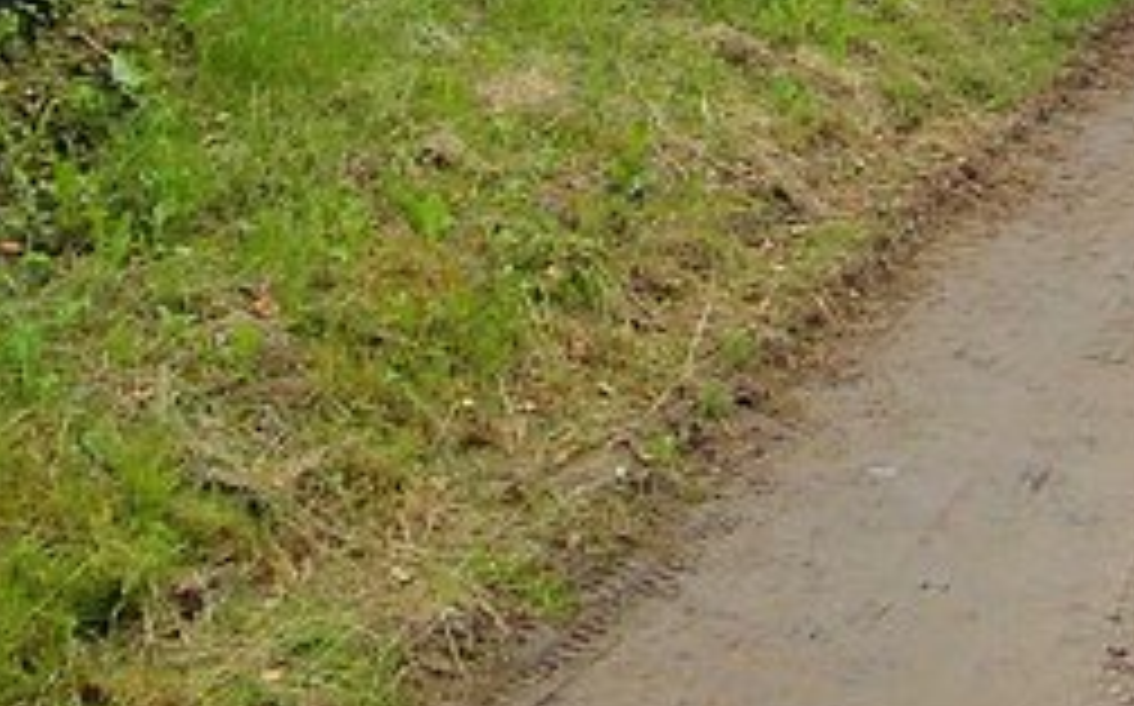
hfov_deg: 22.3
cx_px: 999
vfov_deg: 12.6
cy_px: -690
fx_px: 2810
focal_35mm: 91
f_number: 3.2
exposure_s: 1/350
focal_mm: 4
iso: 100
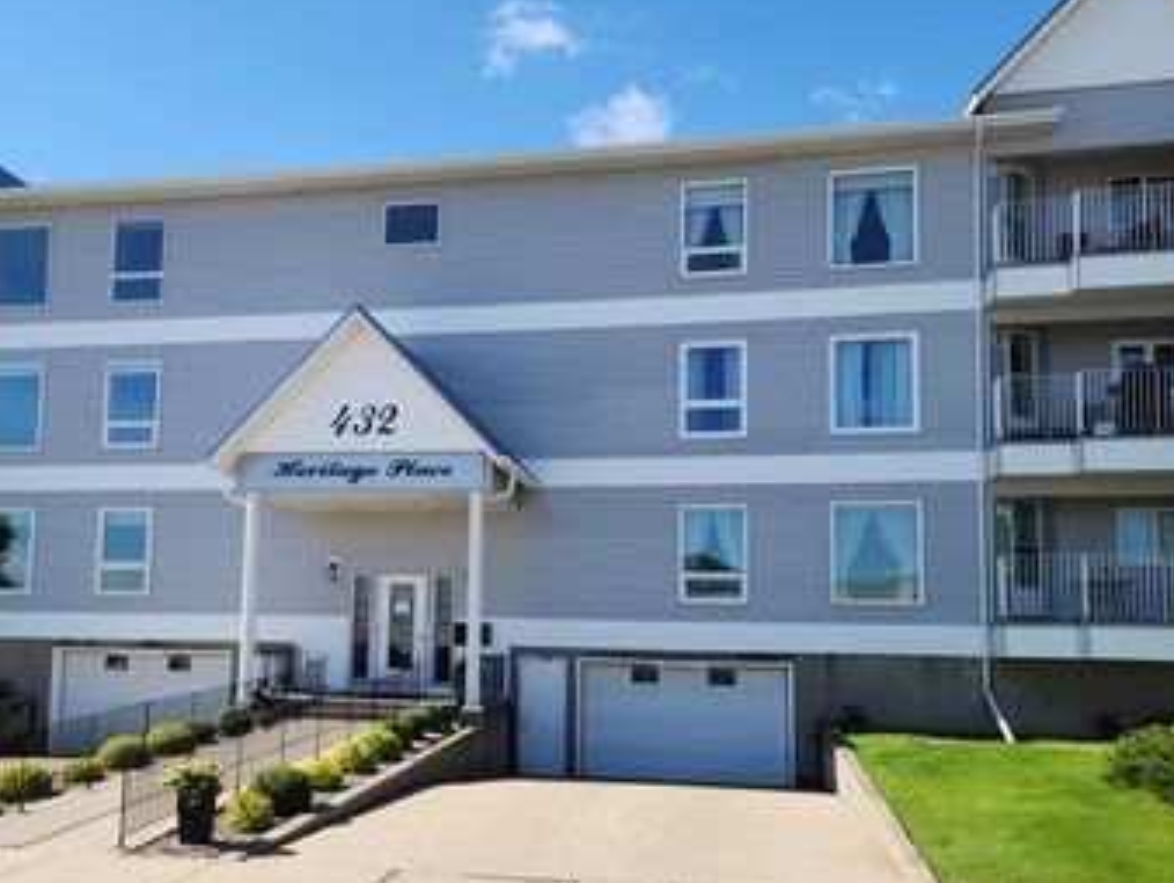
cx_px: 476
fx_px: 1154
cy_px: 551
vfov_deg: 41.5
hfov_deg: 53.6
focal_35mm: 34
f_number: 1.8
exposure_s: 1/1238
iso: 20
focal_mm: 5.4
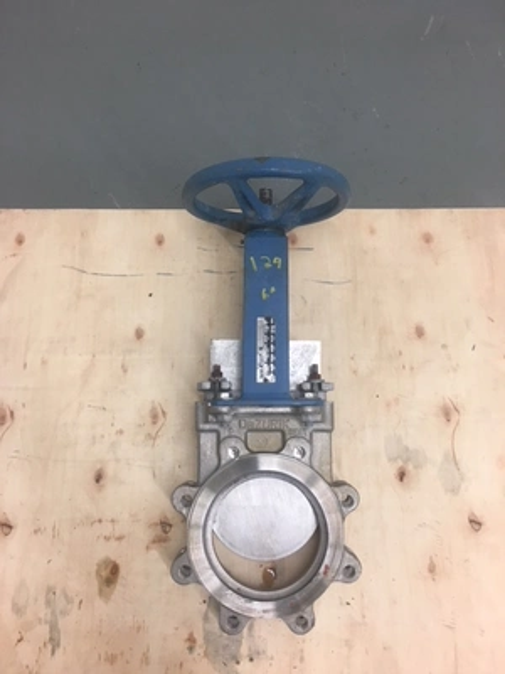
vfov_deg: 61.7
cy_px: 337
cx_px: 252
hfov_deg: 48.2
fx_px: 564
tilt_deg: -74.6
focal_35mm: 29
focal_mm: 4.15
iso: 80
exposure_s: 1/30
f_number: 2.2
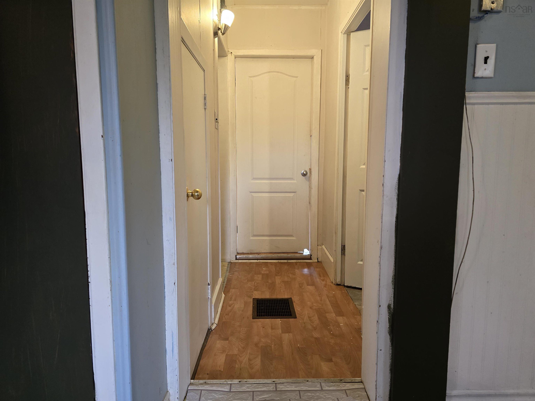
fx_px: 355
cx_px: 268
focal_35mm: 23
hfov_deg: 73.9
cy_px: 200
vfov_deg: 58.9
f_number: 1.7
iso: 800
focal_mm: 6.3
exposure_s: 1/120
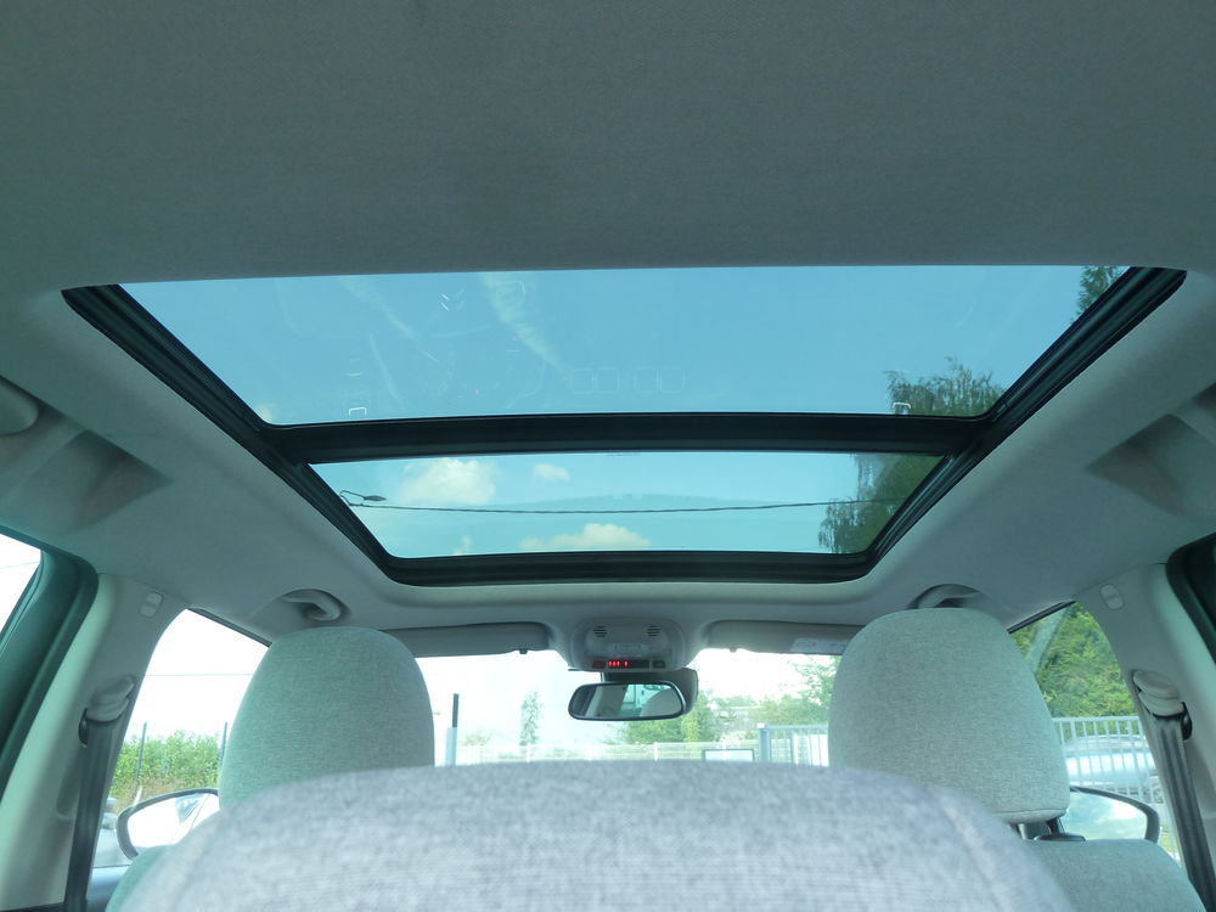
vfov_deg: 54.9
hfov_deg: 69.4
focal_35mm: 25
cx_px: 608
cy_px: 456
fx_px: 878
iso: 125
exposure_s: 1/30
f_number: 3.3
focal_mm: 4.1
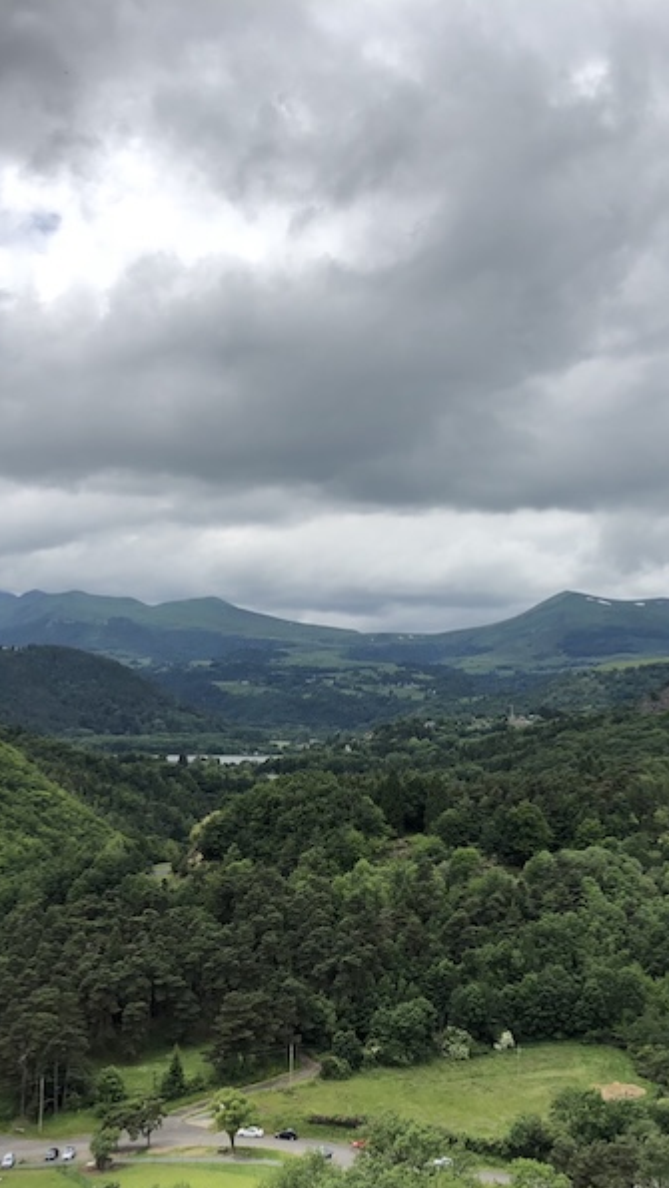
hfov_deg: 29.0
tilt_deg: +7.2
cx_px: 397
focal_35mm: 41
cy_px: 595
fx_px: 1292
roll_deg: -0.5
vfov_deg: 49.4
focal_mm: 4
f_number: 1.8
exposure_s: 1/2000
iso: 20
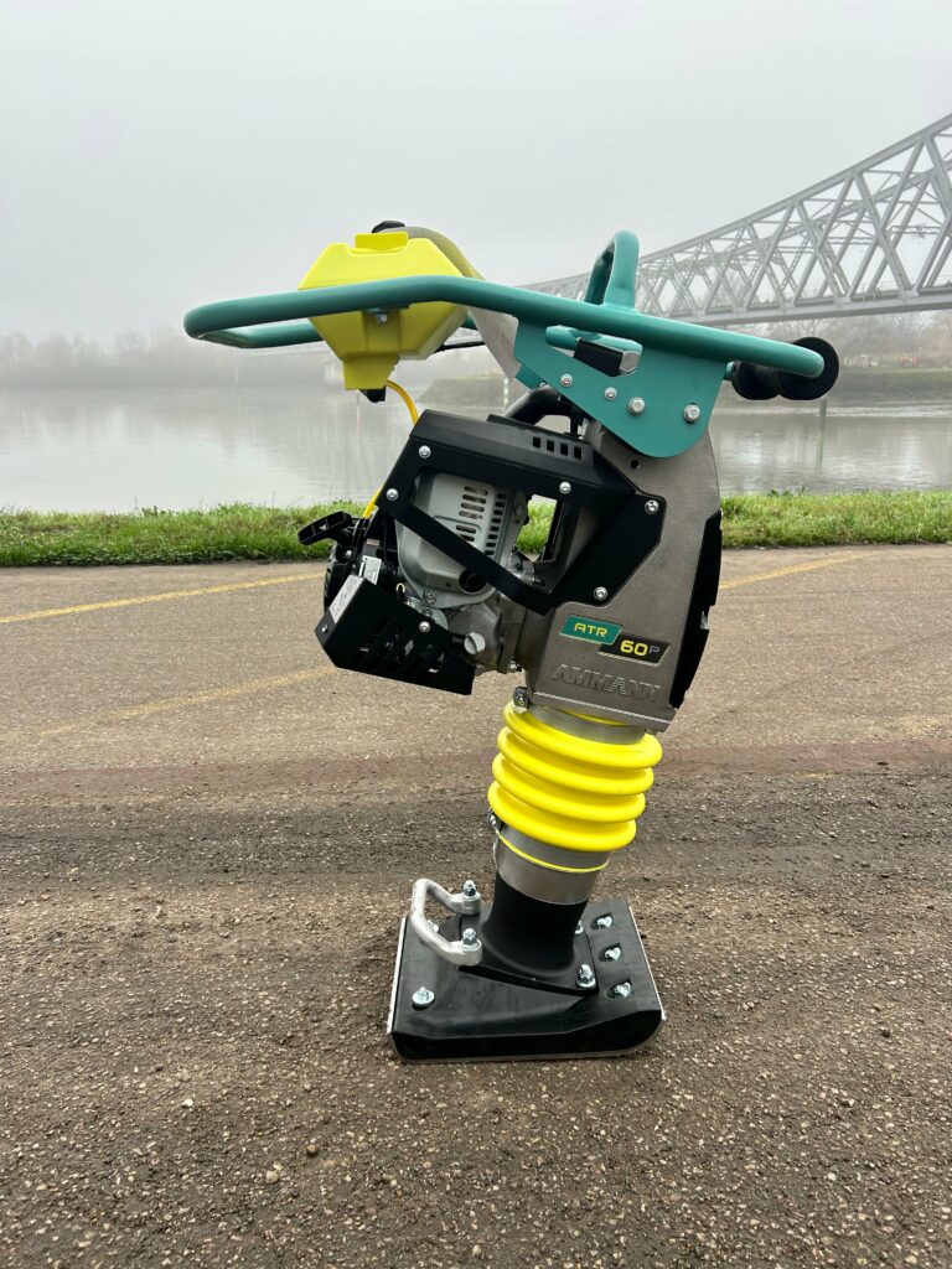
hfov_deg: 53.1
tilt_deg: -15.5
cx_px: 476
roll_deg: +0.3
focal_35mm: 26
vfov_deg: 67.3
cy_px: 634
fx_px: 953
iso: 50
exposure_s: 1/448
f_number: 1.5
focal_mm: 5.7
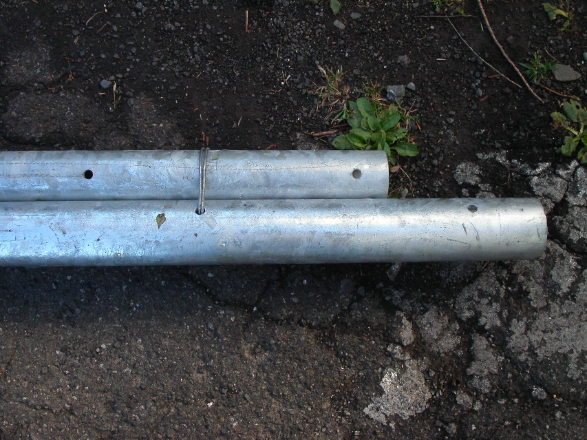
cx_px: 294
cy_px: 220
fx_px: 644
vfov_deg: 37.7
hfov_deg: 49.0
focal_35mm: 38
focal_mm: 7.8
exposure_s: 1/90
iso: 100
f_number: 4.5
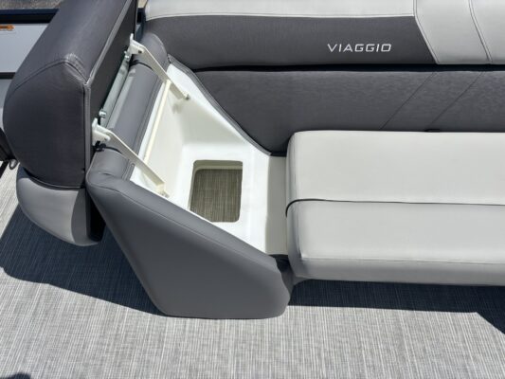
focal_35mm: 26
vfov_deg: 53.1
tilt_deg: -54.3
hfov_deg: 67.3
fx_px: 379
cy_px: 190
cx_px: 252
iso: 50
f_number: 1.6
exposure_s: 1/6329
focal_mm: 5.96
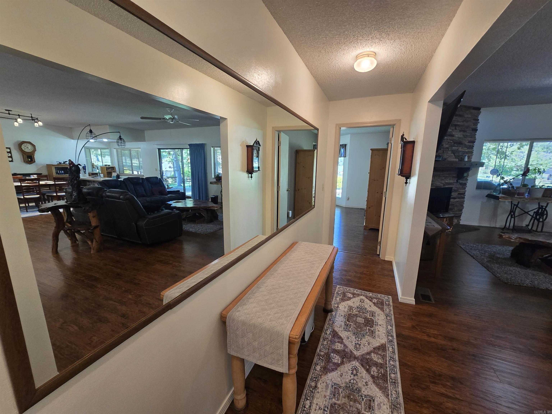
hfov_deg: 106.2
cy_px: 207
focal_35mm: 13
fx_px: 207
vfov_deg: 89.9
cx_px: 276
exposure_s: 1/60
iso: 250
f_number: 2.2
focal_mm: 2.2
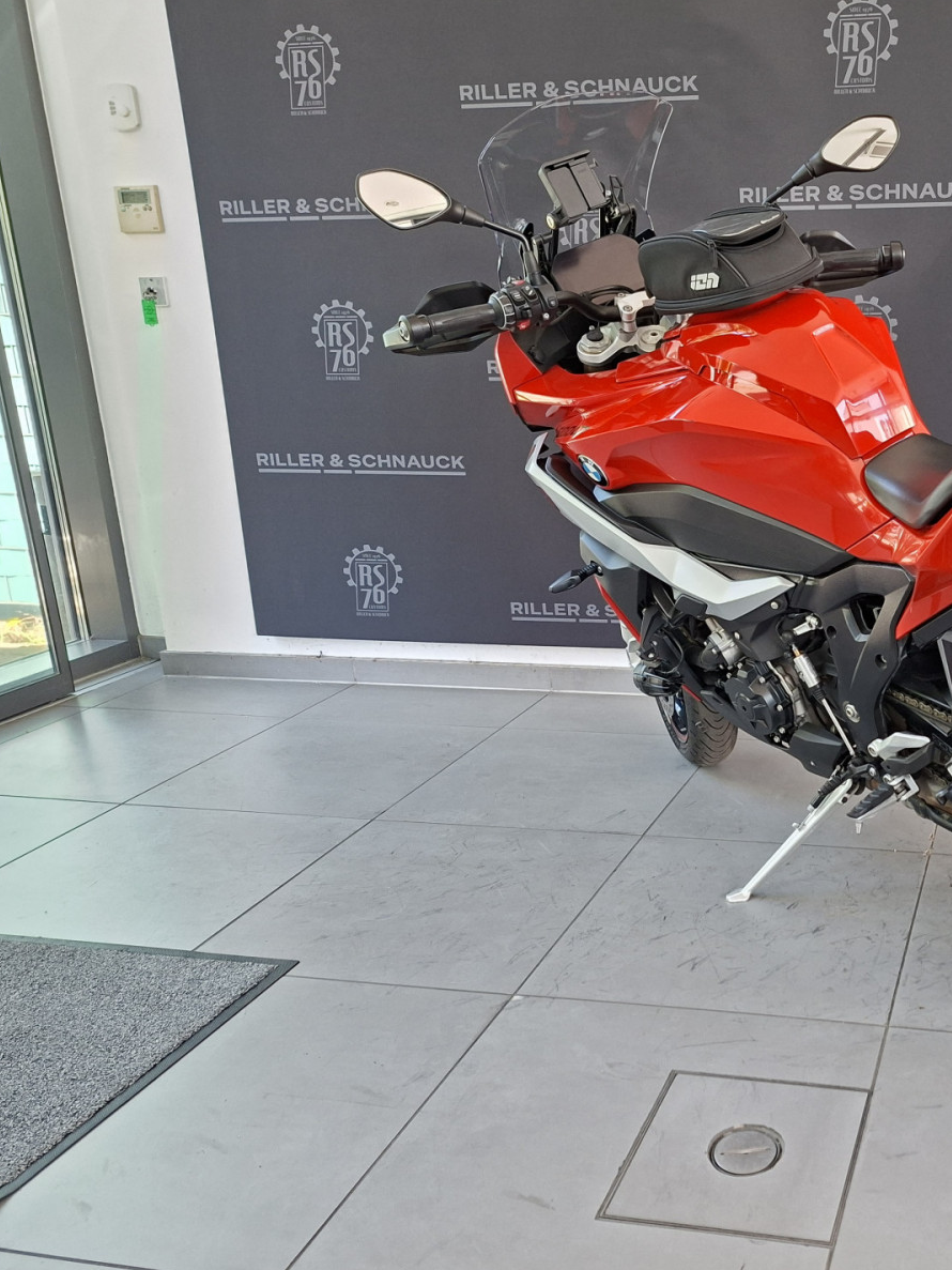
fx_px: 1137
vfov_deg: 58.4
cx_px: 835
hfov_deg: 42.2
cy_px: 630
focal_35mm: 31
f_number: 1.8
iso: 200
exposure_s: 1/120
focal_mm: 5.54
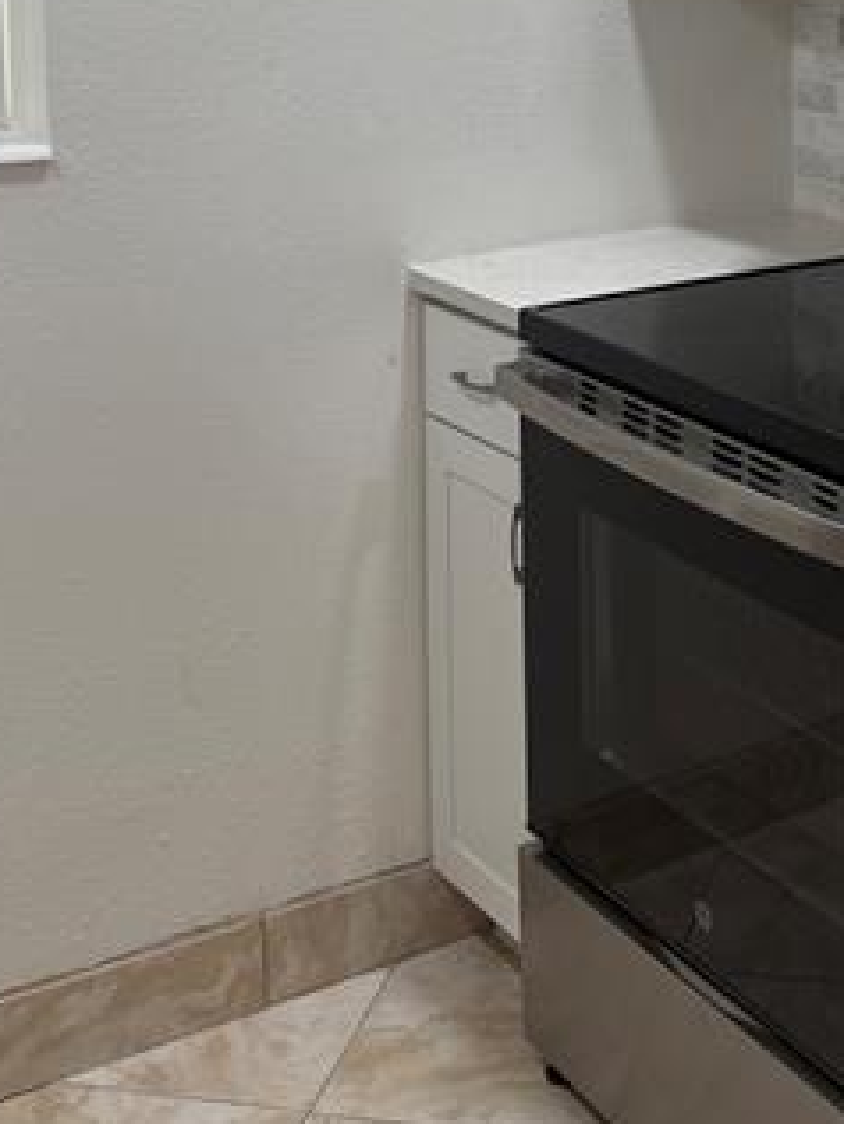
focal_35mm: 63
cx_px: 684
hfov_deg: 22.9
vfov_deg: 28.8
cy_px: 4
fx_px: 2047
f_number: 1.6
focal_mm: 5.96
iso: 80
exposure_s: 1/120
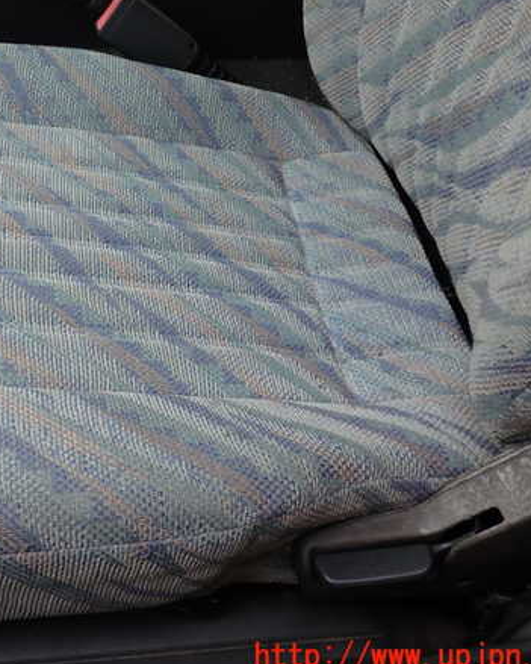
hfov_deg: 36.6
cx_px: 142
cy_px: 336
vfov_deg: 45.8
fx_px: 786
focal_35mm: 40
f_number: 2.3
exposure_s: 1/60
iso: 125
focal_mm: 5.4
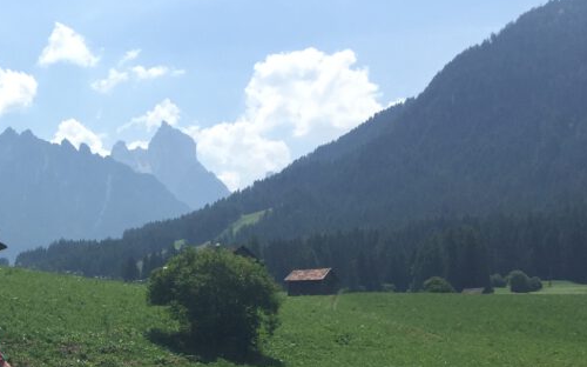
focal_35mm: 63
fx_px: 1007
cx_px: 48
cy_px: 427
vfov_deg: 19.5
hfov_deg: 30.9
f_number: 2.2
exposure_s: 1/3968
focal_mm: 4.15
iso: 32
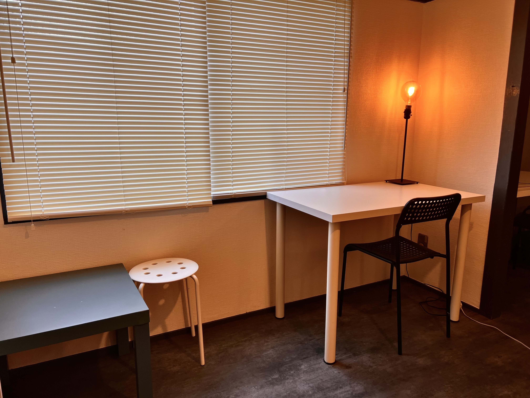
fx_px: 398
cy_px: 199
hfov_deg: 67.3
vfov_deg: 53.1
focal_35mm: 26
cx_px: 265
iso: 40
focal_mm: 5.7
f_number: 1.5
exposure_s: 1/120
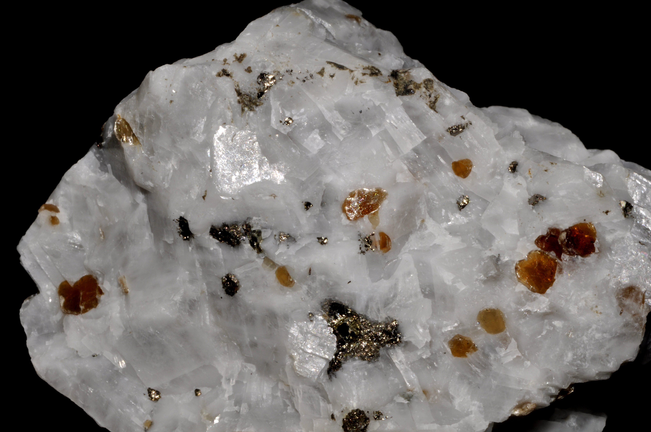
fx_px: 1626
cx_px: 326
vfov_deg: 15.2
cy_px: 216
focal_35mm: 90
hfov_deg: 22.6
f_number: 45
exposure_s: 1/60
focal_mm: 60
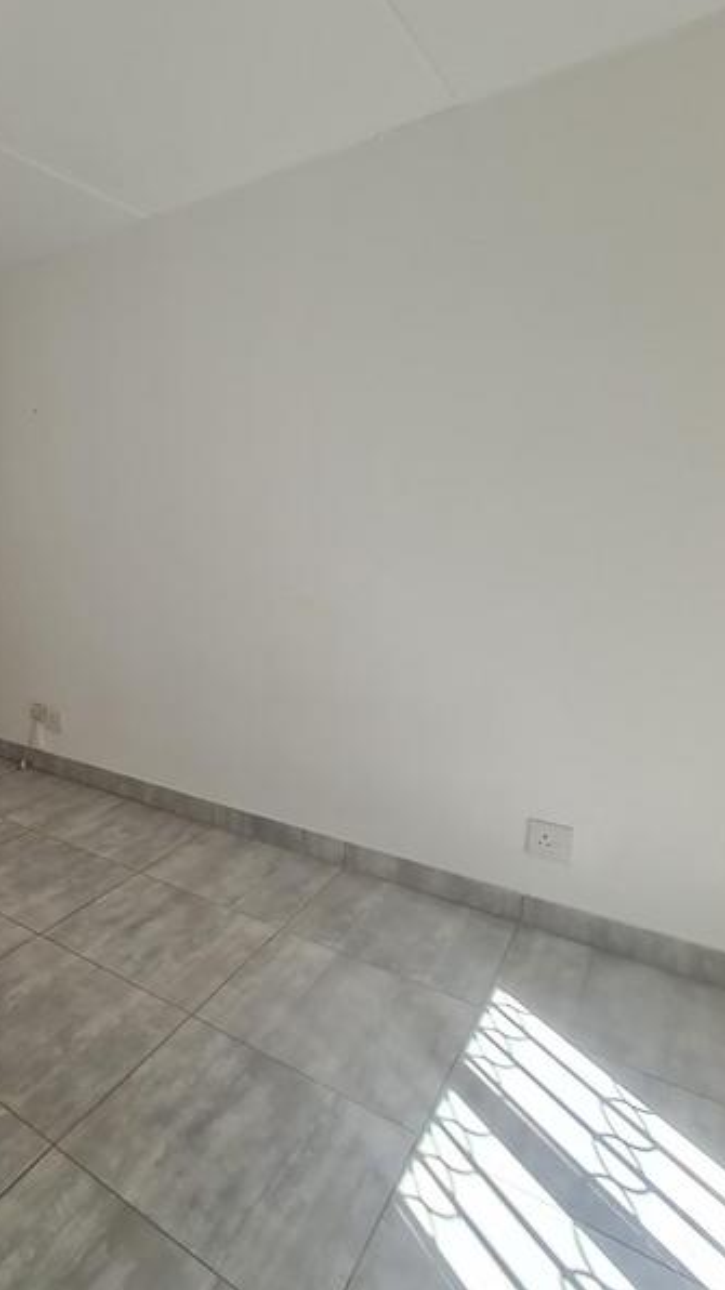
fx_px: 650
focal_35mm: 19
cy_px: 643
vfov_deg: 89.6
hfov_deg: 49.1
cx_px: 19
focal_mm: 2.2
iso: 50
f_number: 2.2
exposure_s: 1/193
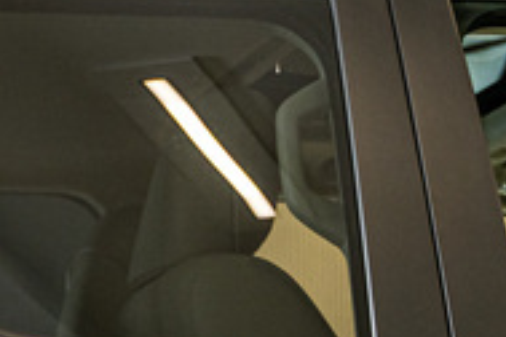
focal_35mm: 217
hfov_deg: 8.9
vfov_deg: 6.1
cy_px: 773
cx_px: -518
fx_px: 3050
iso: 400
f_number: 2.8
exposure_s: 1/125
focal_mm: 40
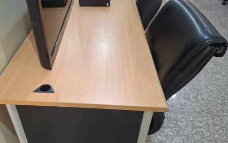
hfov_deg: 60.6
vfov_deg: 40.6
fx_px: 193
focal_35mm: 31
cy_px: 80
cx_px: 88
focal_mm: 5.54
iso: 320
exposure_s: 1/50
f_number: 1.8
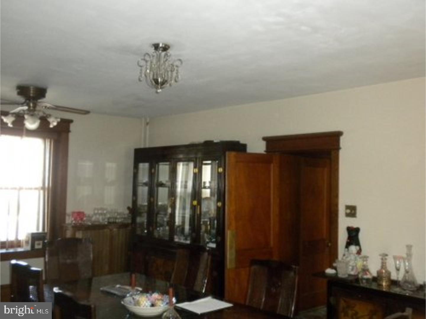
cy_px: 160
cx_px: 213
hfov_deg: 50.1
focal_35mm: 37
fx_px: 455
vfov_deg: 38.7
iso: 400
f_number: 3.5
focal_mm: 6.6
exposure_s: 1/30
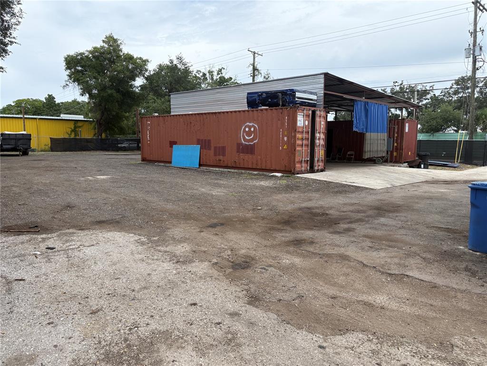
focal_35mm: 26
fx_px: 366
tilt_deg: -5.9
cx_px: 244
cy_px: 183
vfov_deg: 53.1
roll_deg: +0.3
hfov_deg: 67.3
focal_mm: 5.96
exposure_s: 1/2364
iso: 64
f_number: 1.6
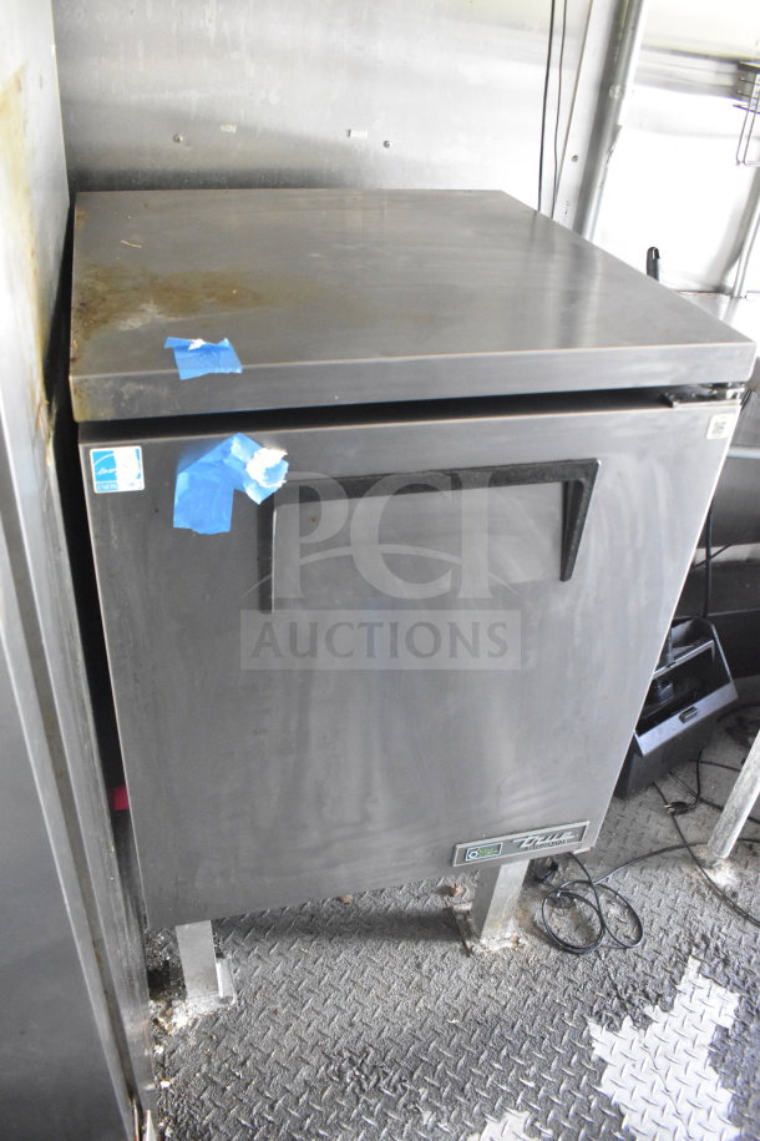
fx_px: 855
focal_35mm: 27
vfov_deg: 67.4
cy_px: 570
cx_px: 380
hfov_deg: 47.9
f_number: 5
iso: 6400
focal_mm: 18
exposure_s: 1/100
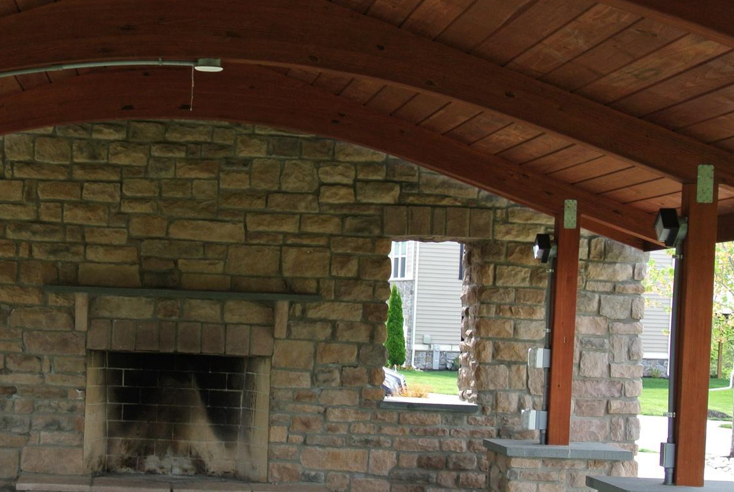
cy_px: 370
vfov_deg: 15.7
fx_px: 1776
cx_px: 187
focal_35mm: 87
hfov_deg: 23.1
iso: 100
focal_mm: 18.2
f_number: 4.5
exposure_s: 1/160
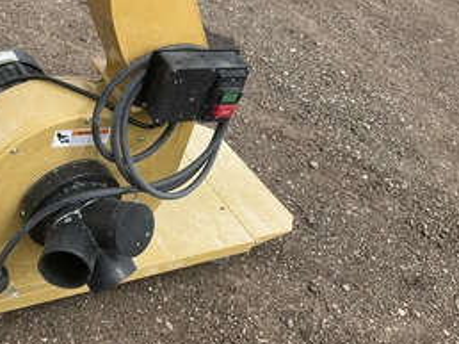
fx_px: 596
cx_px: 144
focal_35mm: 45
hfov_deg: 41.4
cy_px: 152
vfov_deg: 32.1
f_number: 1.8
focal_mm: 3
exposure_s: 1/1311
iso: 25
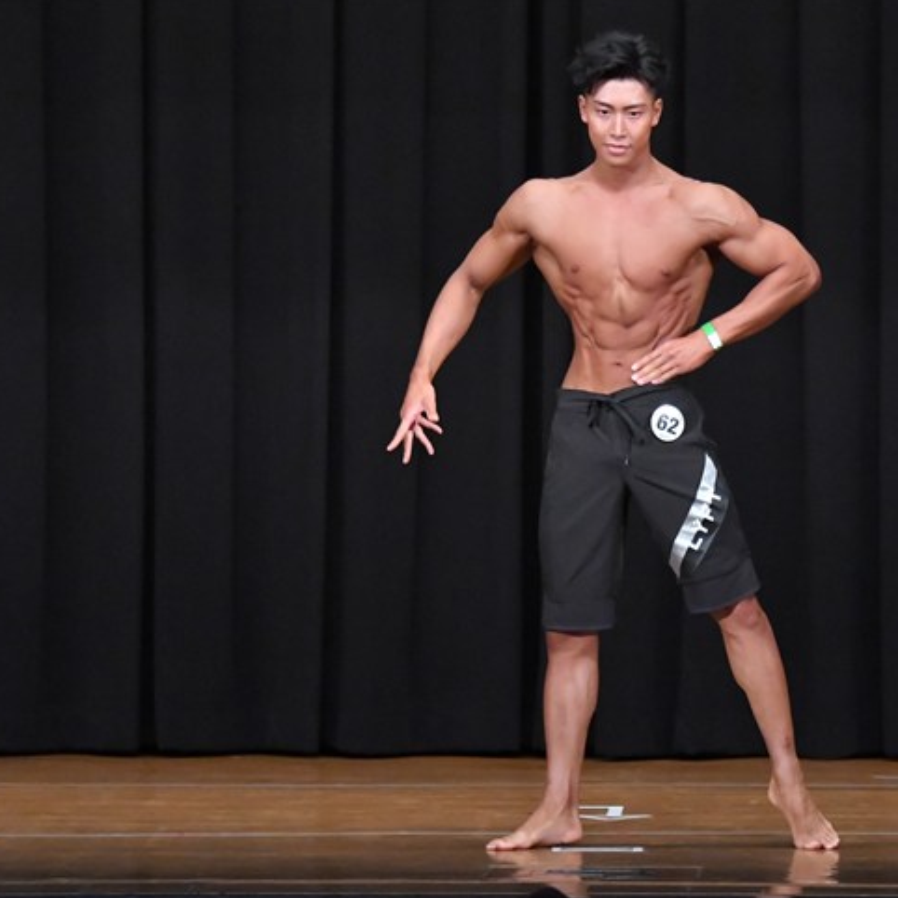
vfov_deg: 6.3
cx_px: 698
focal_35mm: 276
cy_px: 473
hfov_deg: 6.3
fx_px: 8101
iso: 8000
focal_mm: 135
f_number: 5.6
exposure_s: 1/400
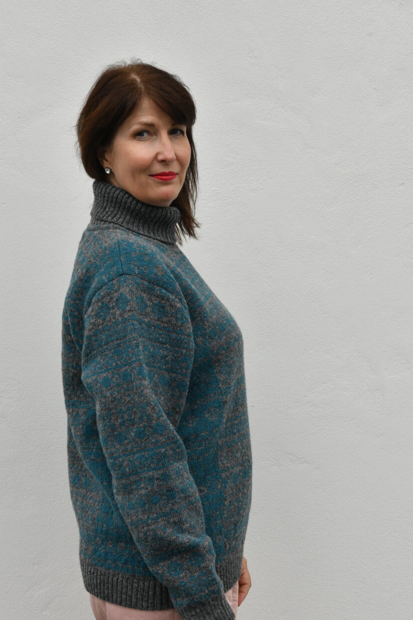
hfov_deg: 16.2
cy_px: 360
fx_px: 1446
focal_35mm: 84
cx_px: 170
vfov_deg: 24.2
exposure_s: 1/500
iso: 1600
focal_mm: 70
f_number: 11
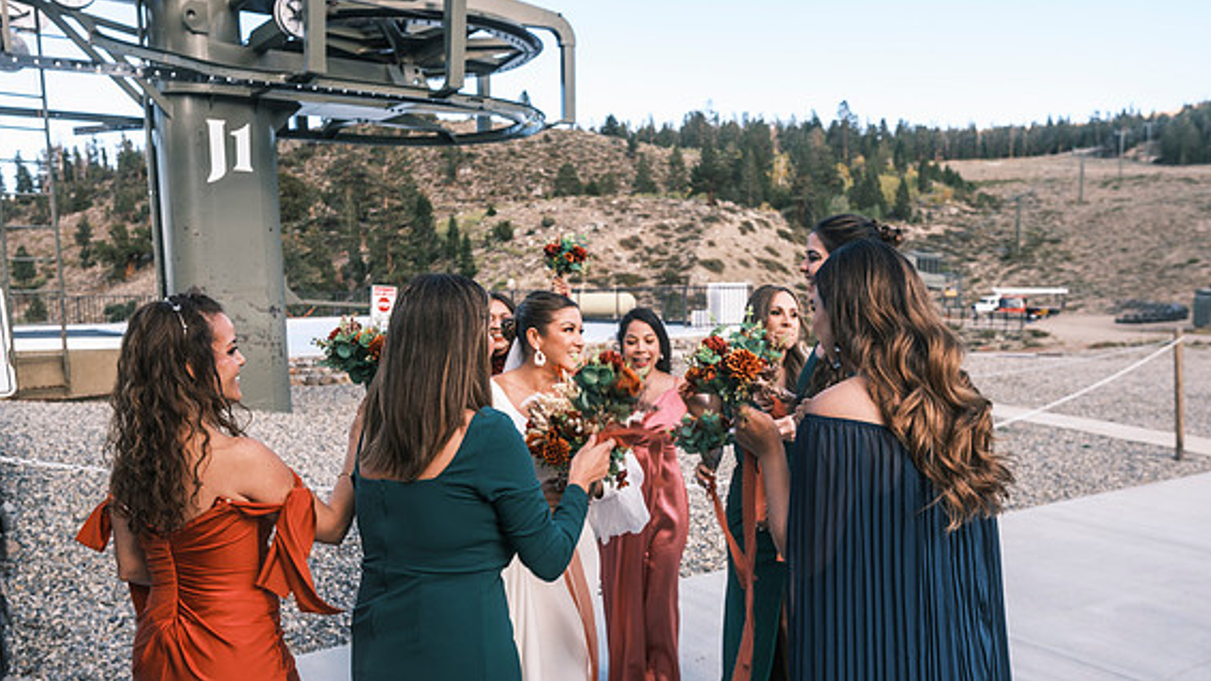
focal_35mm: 29
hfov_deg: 66.1
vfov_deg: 40.1
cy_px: 389
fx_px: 931
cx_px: 597
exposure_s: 1/220
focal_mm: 18
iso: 125
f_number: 3.6
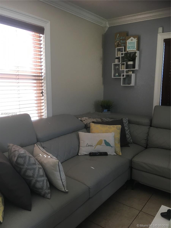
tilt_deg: -10.3
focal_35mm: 29
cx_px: 86
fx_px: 191
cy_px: 114
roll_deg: -1.6
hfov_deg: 48.2
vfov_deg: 61.7
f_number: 2.2
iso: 32
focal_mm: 4.15
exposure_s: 1/30
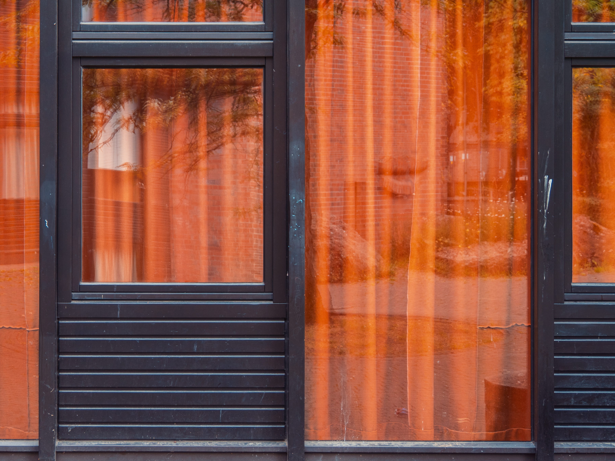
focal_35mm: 86
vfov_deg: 17.1
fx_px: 1528
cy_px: 150
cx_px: 176
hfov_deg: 22.6
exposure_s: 1/30
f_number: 4.4
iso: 200
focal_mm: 30
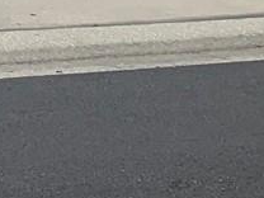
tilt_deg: +3.6
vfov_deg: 6.8
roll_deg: -1.3
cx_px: -231
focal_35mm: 200
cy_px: -352
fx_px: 1525
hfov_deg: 9.4
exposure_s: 1/1610
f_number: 1.8
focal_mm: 4.25
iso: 25
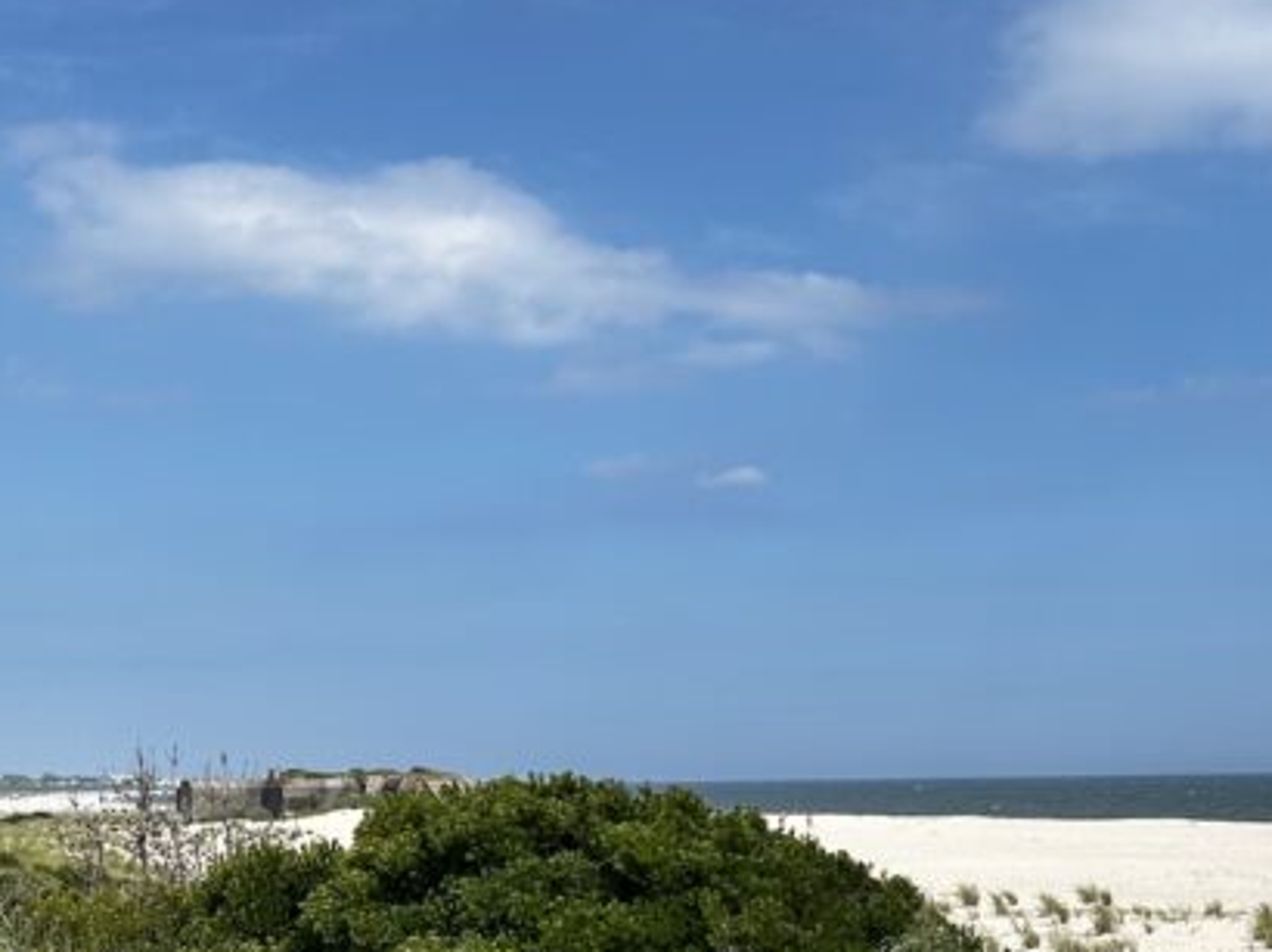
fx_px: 2387
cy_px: 800
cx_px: 987
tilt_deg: -0.9
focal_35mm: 65
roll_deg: +1.4
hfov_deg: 29.3
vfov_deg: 22.2
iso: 50
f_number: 1.5
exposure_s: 1/5587
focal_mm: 5.7
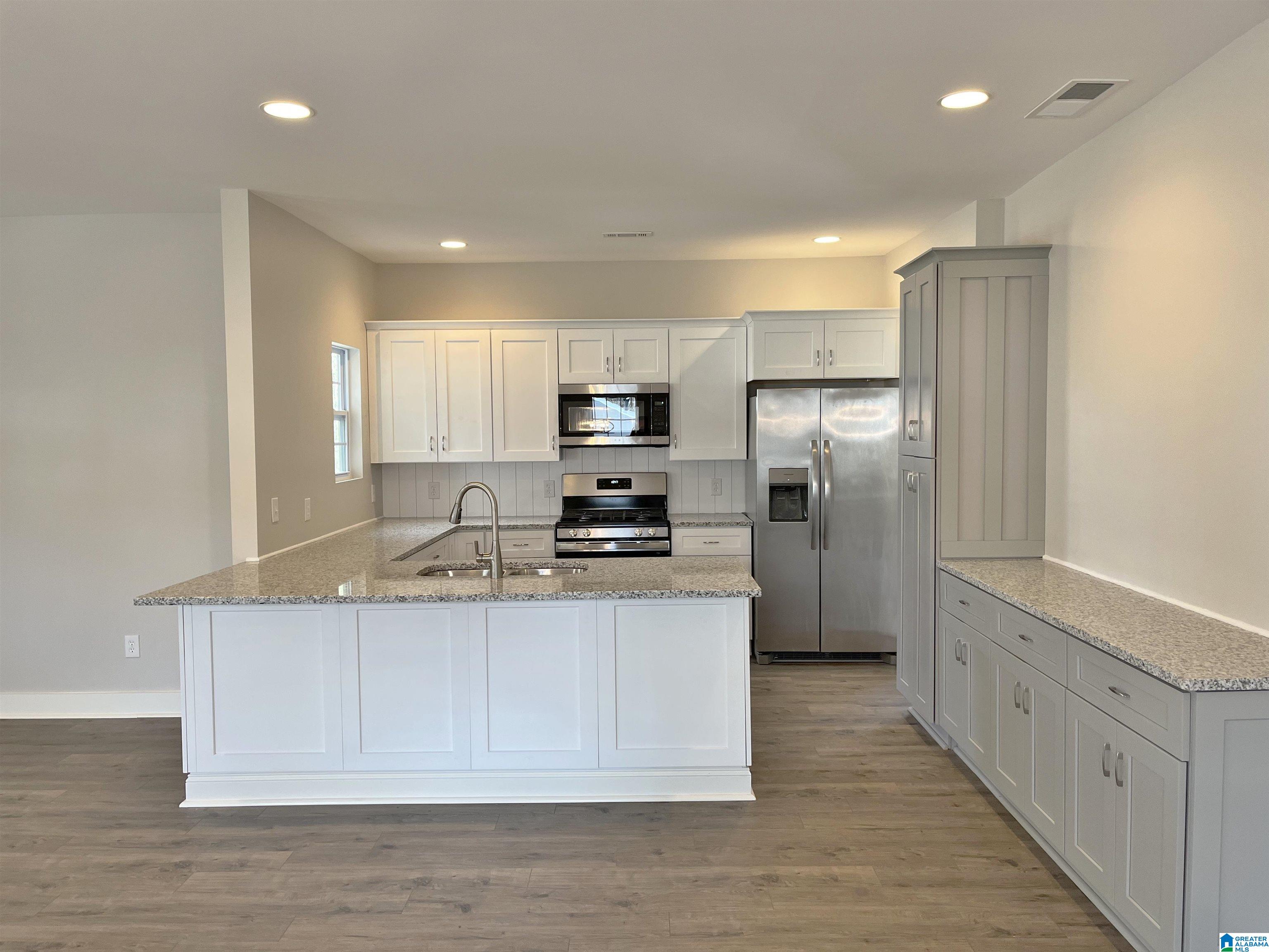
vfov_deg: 53.1
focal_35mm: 26
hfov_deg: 67.3
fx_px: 953
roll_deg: +1.0
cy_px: 476
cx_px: 634
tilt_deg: -3.5
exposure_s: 1/60
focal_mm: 5.1
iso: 80
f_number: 1.6
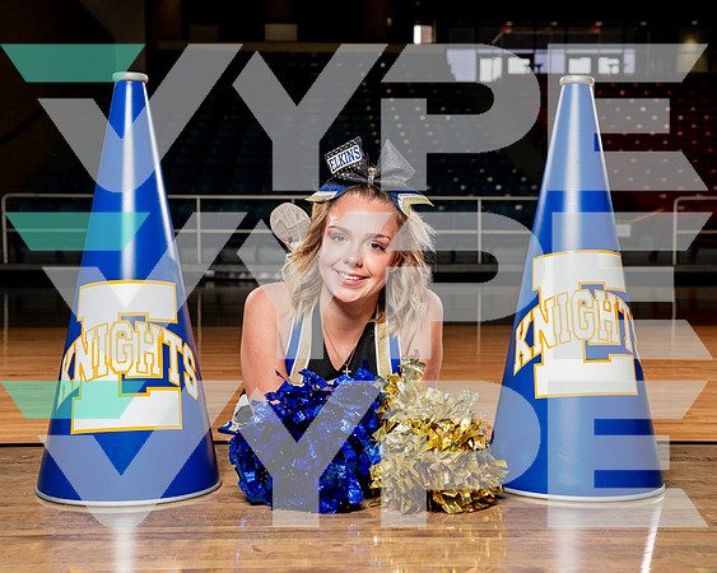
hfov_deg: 34.9
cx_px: 358
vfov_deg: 28.2
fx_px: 1142
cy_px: 286
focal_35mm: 54
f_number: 5.6
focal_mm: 47
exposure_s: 1/250
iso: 200
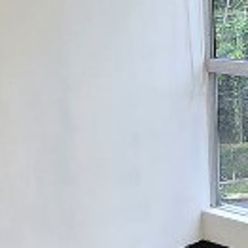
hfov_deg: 18.5
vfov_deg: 18.9
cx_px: 278
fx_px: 729
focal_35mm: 90
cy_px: 233
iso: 80
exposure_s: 1/34.3
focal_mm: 2.2
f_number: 1.9
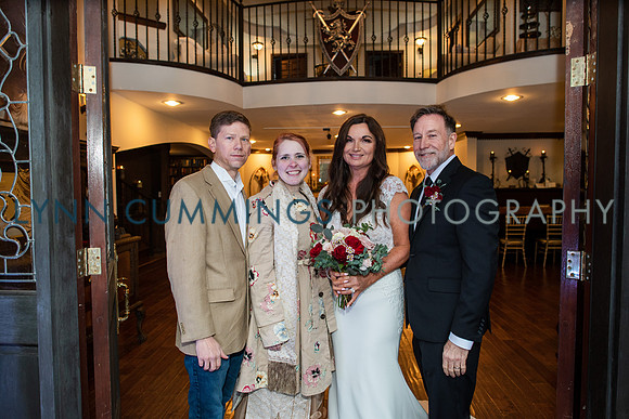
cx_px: 314
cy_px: 210
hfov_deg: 73.7
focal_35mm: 24
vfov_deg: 53.2
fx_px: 419
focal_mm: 24
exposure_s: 1/200
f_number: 3.2
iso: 640
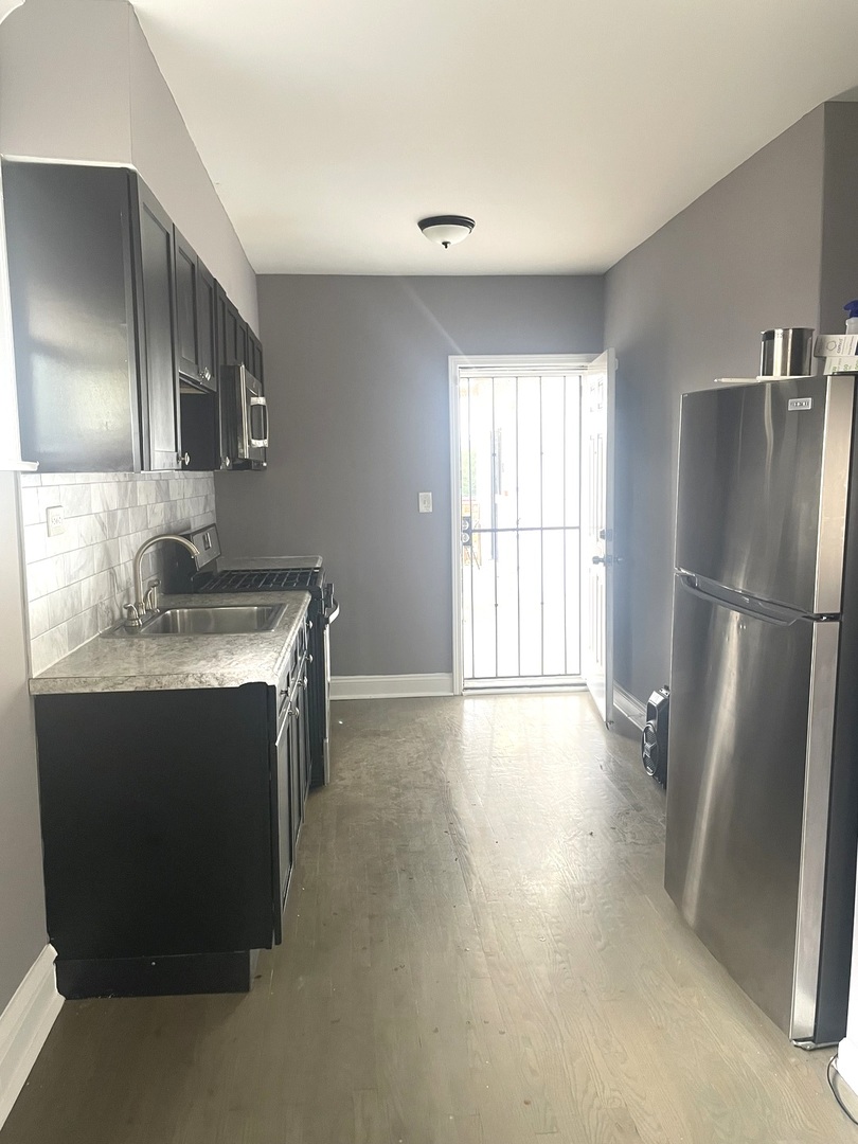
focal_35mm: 26
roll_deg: +1.3
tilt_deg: -5.7
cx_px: 429
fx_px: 859
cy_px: 572
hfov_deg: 53.1
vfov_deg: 67.3
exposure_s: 1/62
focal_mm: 4.2
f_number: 1.6
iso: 125
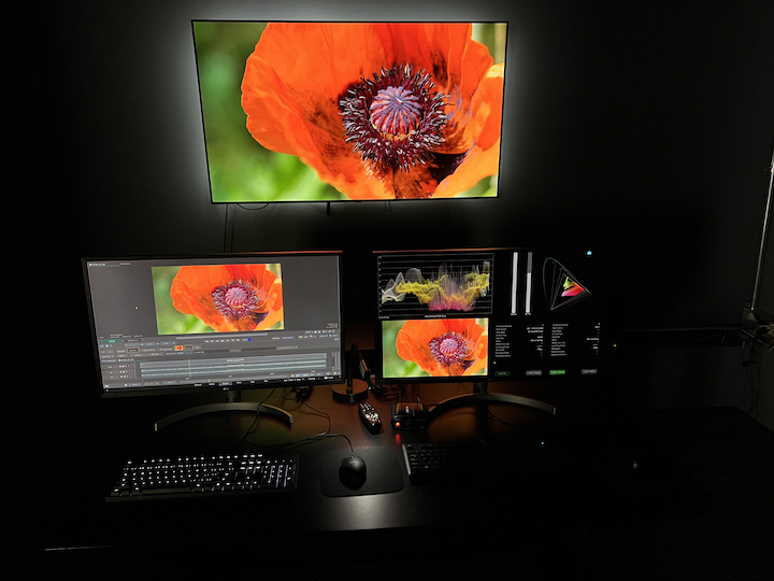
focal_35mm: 26
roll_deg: +0.6
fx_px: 581
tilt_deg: -16.0
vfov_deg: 53.1
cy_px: 290
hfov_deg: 67.3
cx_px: 387
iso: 200
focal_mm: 5.7
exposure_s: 1/60
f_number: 1.5
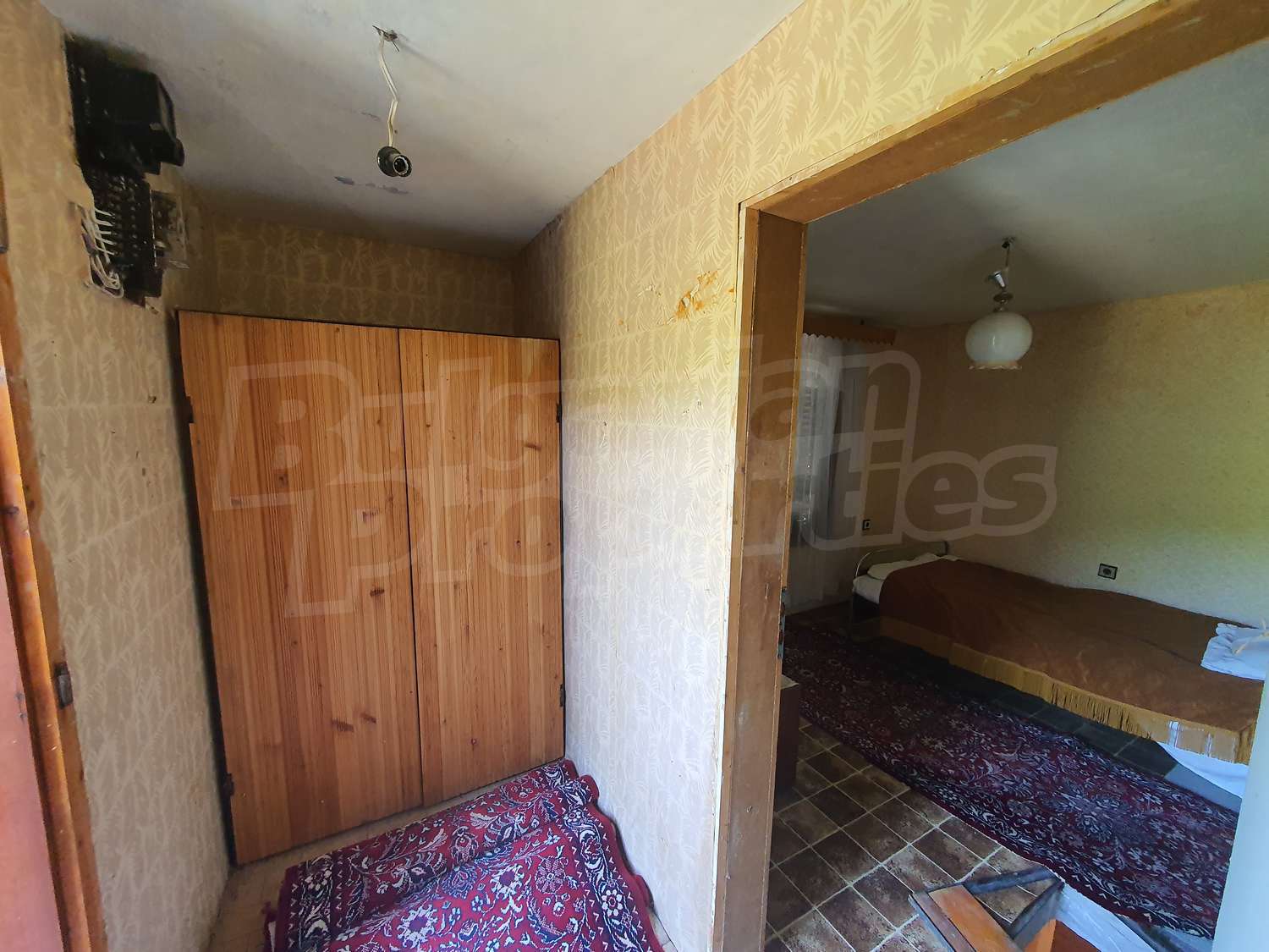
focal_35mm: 13
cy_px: 476
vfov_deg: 89.9
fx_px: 477
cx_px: 634
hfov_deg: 106.2
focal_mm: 1.8
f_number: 2.2
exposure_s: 1/50
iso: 250
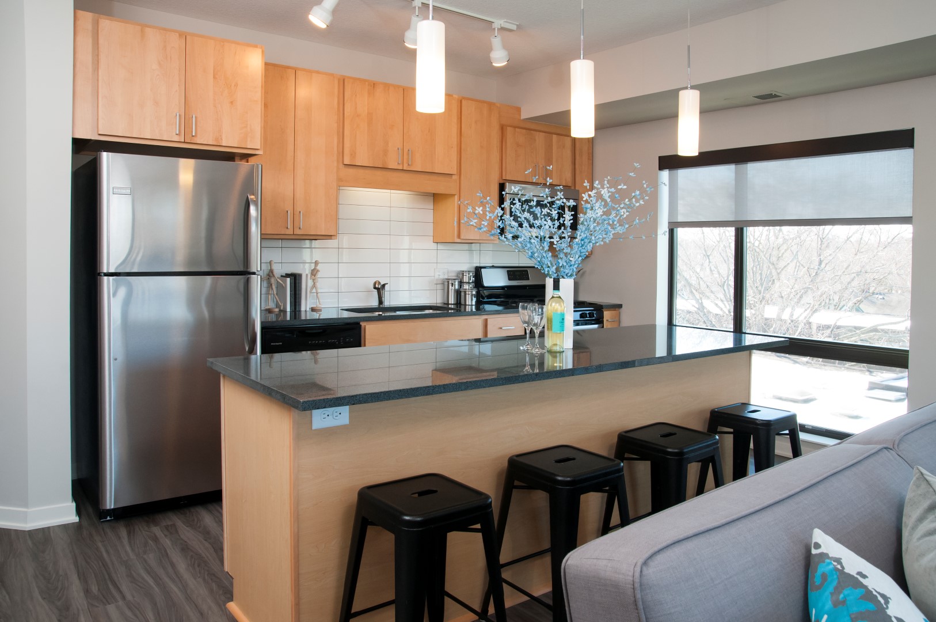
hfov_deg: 70.5
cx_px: 468
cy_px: 311
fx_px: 662
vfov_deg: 50.3
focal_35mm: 26
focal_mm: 17
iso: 400
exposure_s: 1/40
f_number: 13
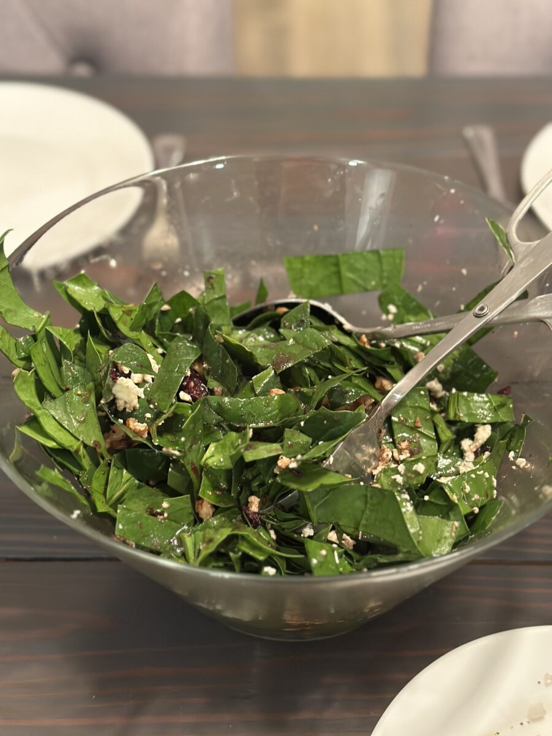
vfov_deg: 39.7
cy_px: 368
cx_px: 276
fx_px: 1021
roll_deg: +1.0
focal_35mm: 48
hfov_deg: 30.3
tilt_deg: -42.6
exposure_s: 1/30
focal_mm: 6.86
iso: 640
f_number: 1.78
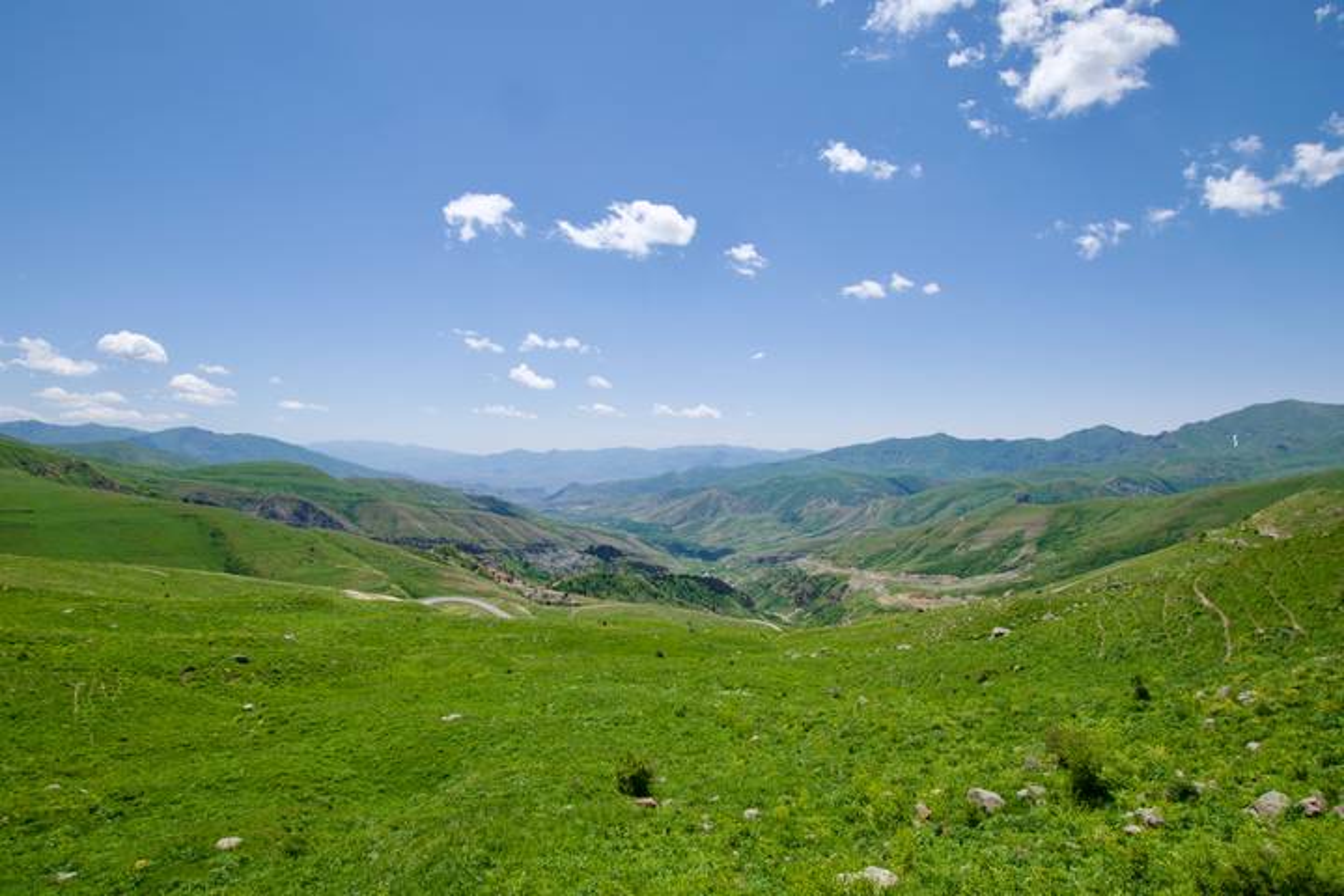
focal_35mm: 20
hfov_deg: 85.4
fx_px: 728
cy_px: 448
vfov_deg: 63.2
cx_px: 672
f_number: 10
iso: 100
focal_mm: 13
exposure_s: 1/250
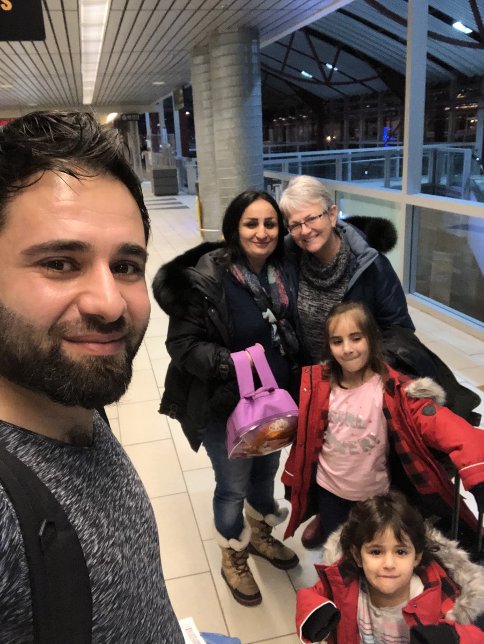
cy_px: 322
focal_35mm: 32
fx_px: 596
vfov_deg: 56.8
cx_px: 242
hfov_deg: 44.2
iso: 200
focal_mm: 2.87
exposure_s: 1/60
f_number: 2.2
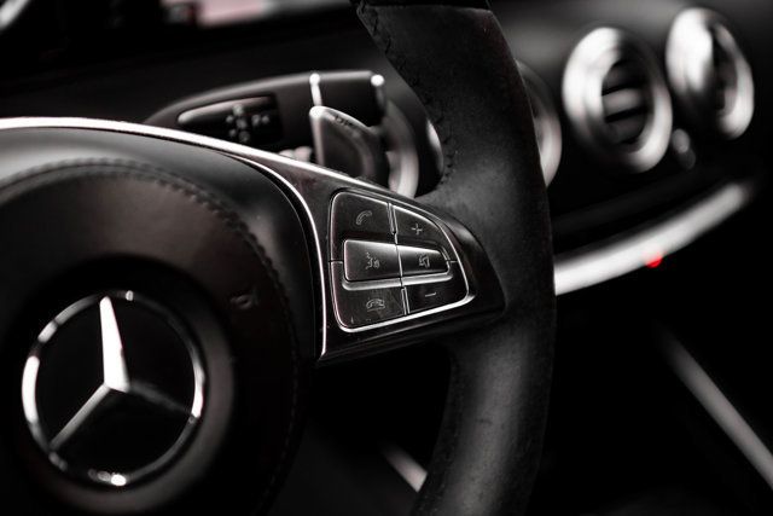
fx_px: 1503
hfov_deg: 28.8
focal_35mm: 70
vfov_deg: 19.5
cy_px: 258
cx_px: 386
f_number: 3.5
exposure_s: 1/200
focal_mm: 70
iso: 640
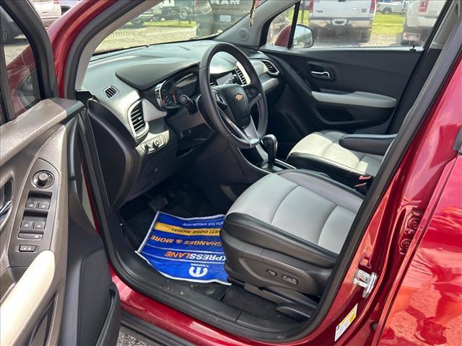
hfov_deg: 67.3
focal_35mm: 26
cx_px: 231
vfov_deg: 53.1
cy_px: 173
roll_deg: +7.1
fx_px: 347
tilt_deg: -22.2
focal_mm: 5.7
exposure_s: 1/354
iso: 50
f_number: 1.5
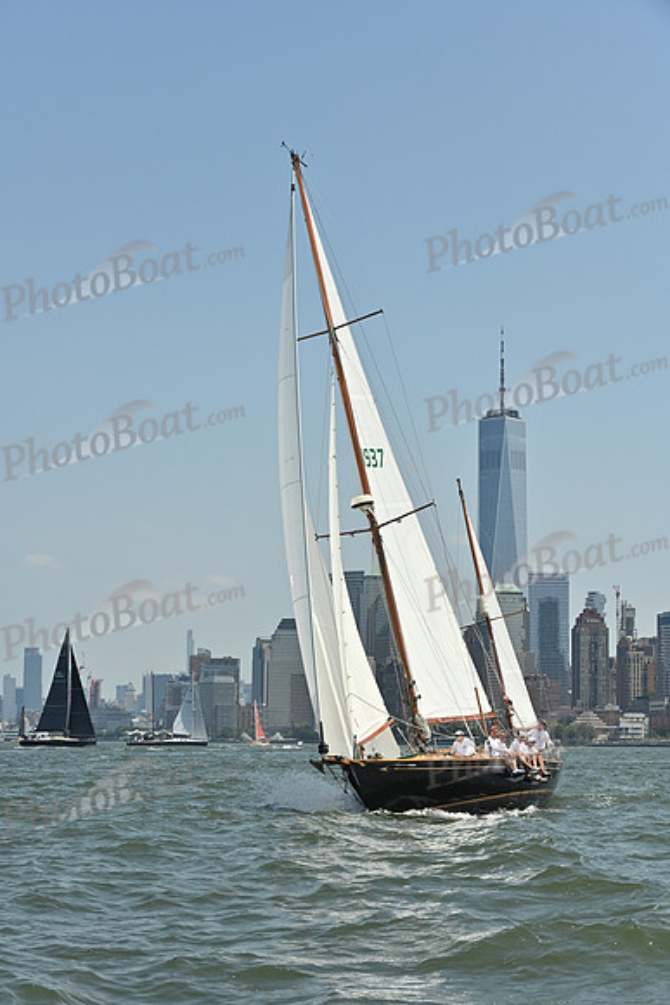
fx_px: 1953
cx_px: 335
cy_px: 502
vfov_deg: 28.8
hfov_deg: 19.5
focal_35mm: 70
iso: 320
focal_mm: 70
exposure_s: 1/1250
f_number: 7.1
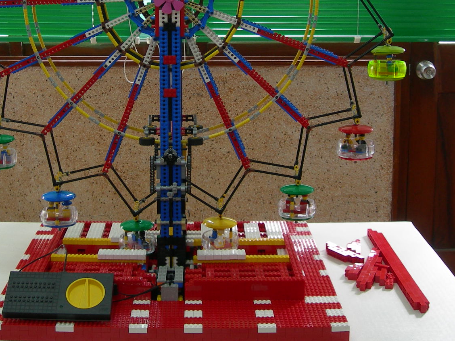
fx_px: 907
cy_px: 48
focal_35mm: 69
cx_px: 175
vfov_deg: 20.9
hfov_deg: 28.1
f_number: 2.8
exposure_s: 1/18
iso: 50
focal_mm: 7.8
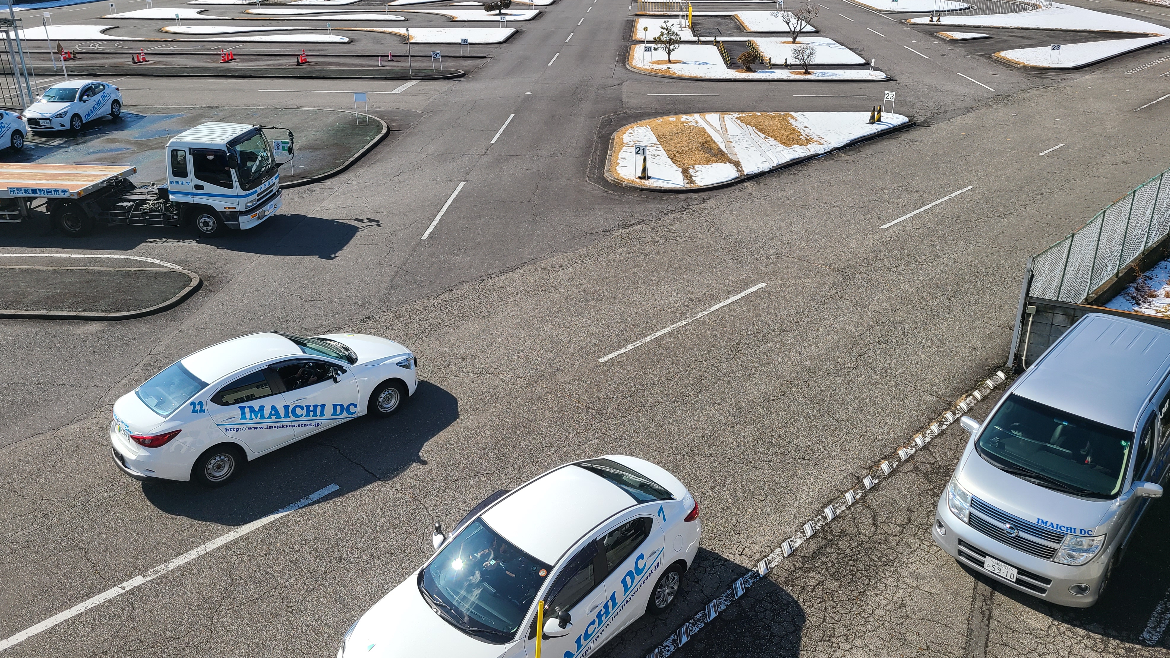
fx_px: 900
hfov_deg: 66.1
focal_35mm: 29
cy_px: 279
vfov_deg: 40.1
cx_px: 584
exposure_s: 1/2326
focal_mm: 5.4
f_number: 1.8
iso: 40
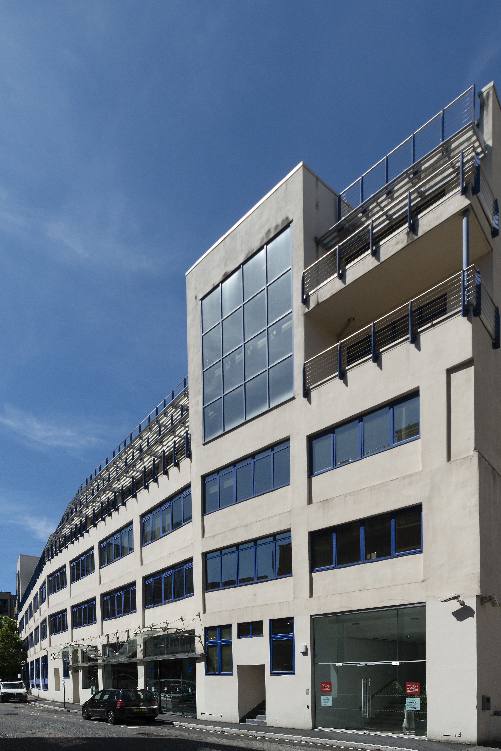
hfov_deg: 73.8
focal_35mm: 16
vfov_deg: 96.7
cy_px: 376
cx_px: 250
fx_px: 334
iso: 560
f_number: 11
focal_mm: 16
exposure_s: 1/1500
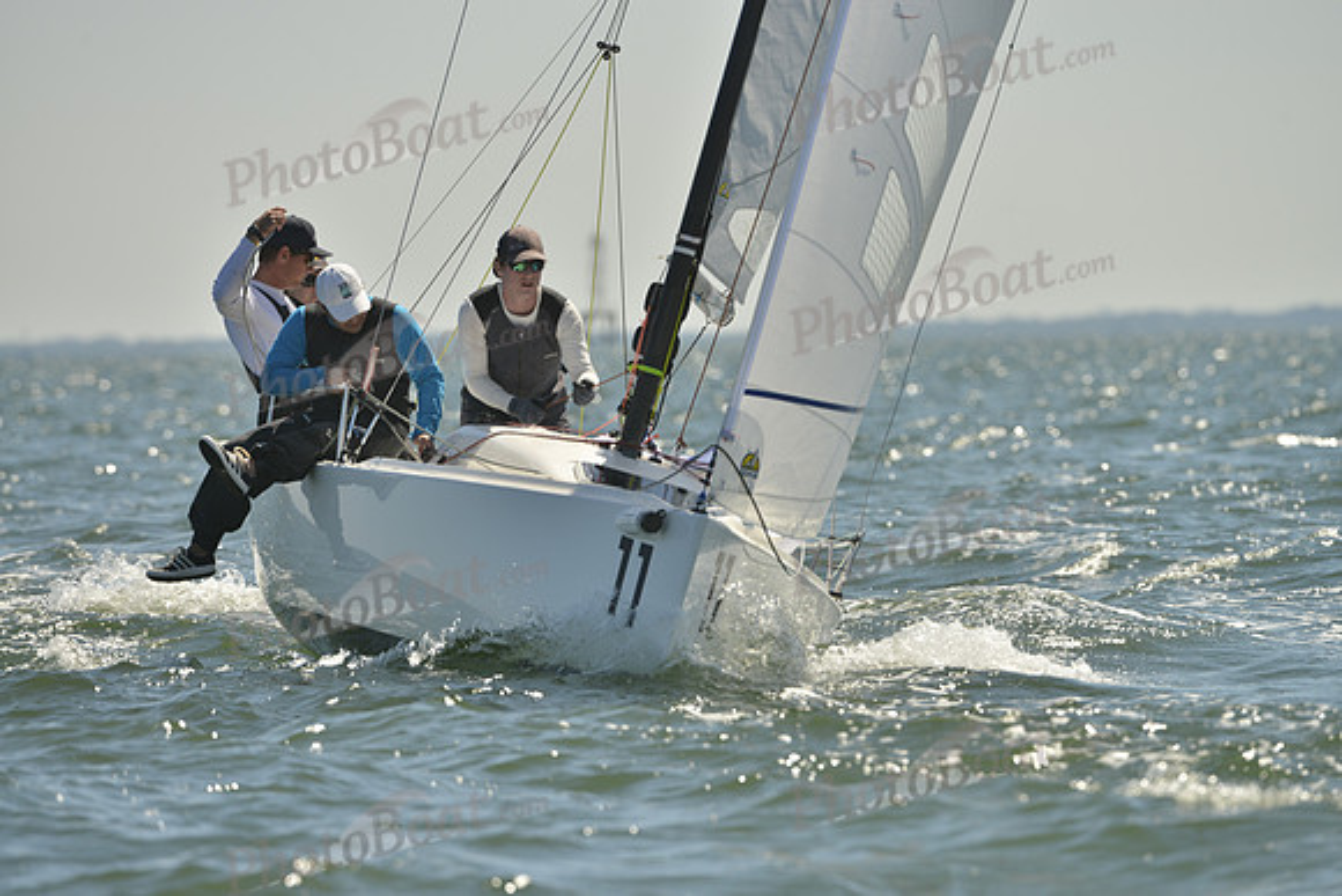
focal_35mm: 400
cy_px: 448
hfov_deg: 5.2
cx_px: 671
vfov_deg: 3.4
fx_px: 14914
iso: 280
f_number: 7.1
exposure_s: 1/1250
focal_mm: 400
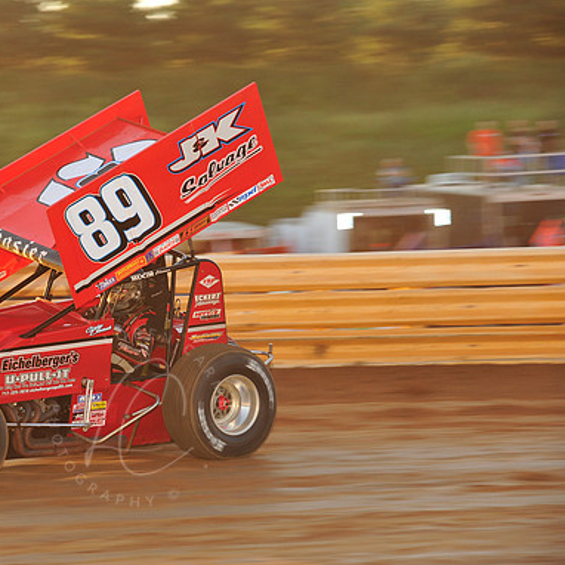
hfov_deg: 9.3
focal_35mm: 187
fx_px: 3453
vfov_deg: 9.4
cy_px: 281
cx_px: 138
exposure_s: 1/320
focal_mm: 145
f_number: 7.1
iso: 640
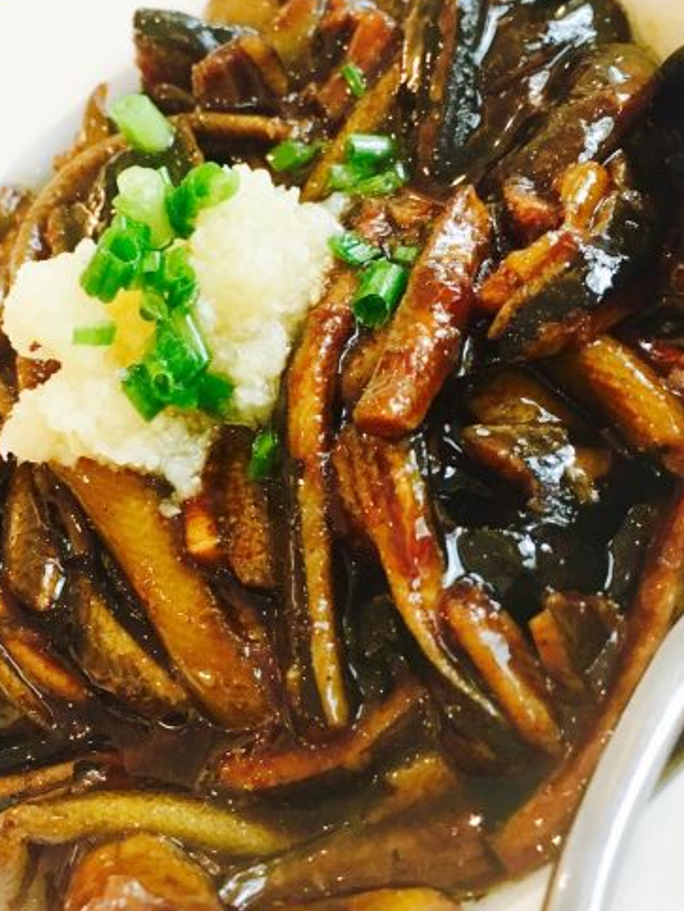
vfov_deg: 44.7
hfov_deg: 34.4
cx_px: 320
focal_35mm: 42
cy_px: 394
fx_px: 1105
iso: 200
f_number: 2.2
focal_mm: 4.15
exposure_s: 1/33
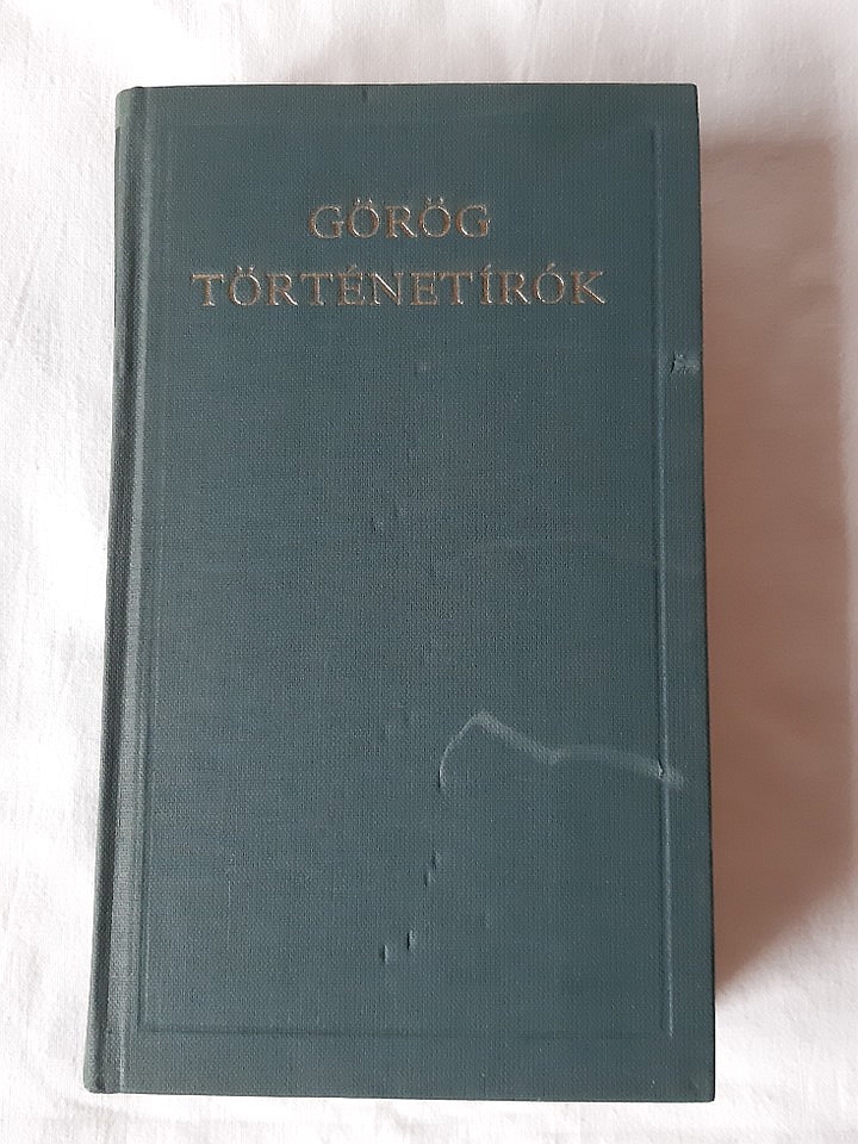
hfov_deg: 51.4
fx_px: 892
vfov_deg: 65.3
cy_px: 572
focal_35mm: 27
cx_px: 429
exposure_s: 1/100
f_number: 1.7
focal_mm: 3.93
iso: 400
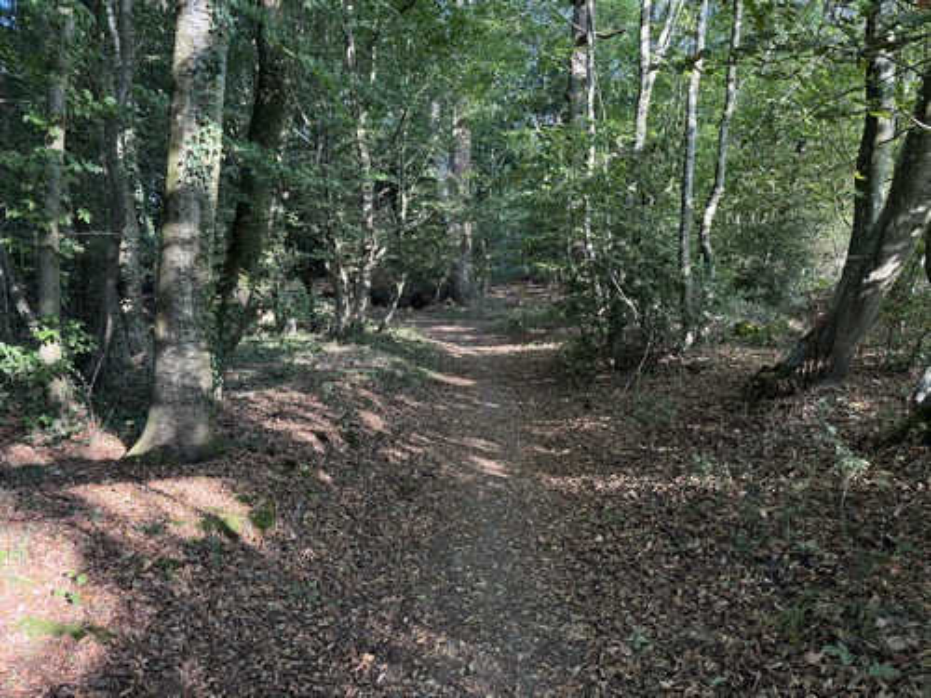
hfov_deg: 71.6
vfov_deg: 56.8
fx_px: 645
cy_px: 349
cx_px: 466
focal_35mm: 24
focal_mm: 6.76
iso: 200
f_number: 1.78
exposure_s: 1/121
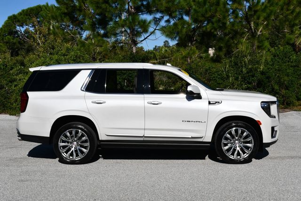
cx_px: 150
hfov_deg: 35.6
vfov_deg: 24.2
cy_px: 100
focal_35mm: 56
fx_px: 469
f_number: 10
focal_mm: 28
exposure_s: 1/400
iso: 100
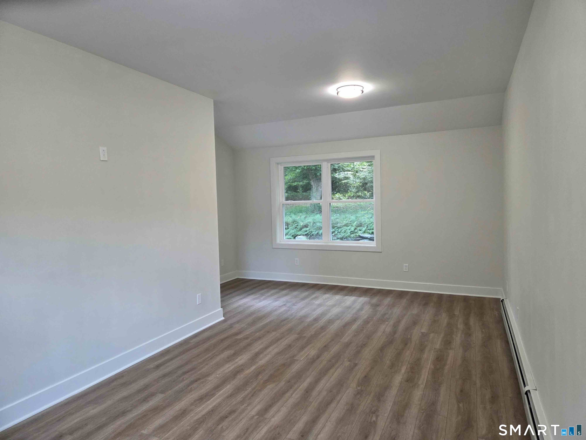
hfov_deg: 73.9
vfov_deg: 58.9
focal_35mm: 23
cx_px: 293
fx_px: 389
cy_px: 220
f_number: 1.8
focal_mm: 5.4
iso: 400
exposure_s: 1/120
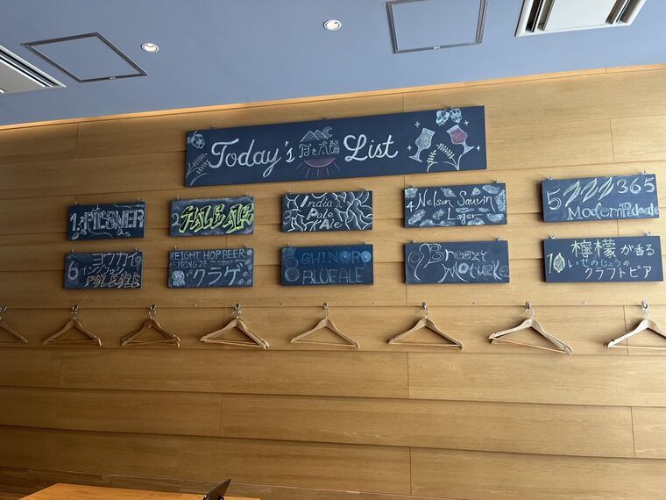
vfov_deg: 53.1
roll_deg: -0.9
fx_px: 500
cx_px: 333
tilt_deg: +7.0
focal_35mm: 26
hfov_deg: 67.3
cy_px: 250
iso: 125
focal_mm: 5.1
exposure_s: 1/100
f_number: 1.6
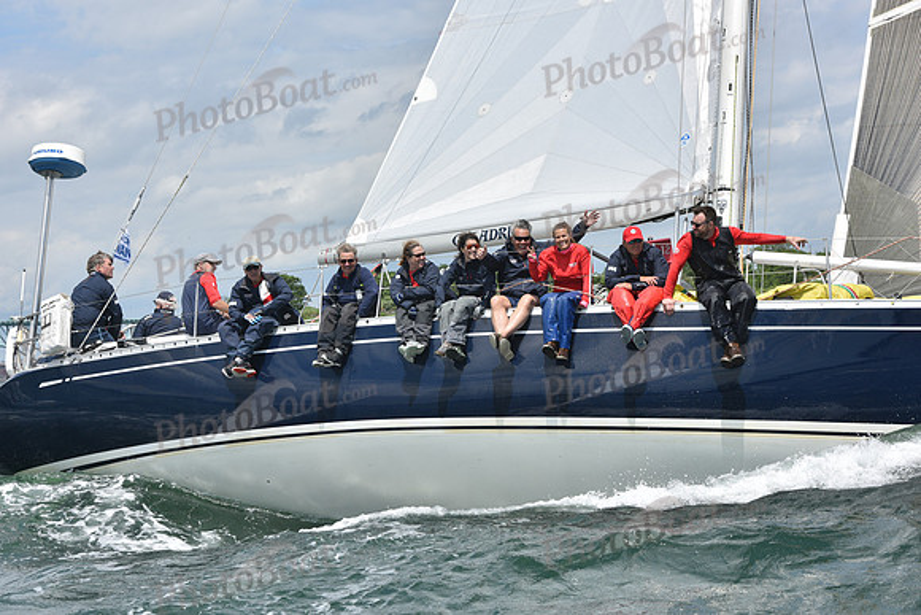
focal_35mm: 82
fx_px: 2098
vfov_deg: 16.7
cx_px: 460
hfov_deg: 24.8
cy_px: 308
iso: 250
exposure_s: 1/1000
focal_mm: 82
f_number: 8
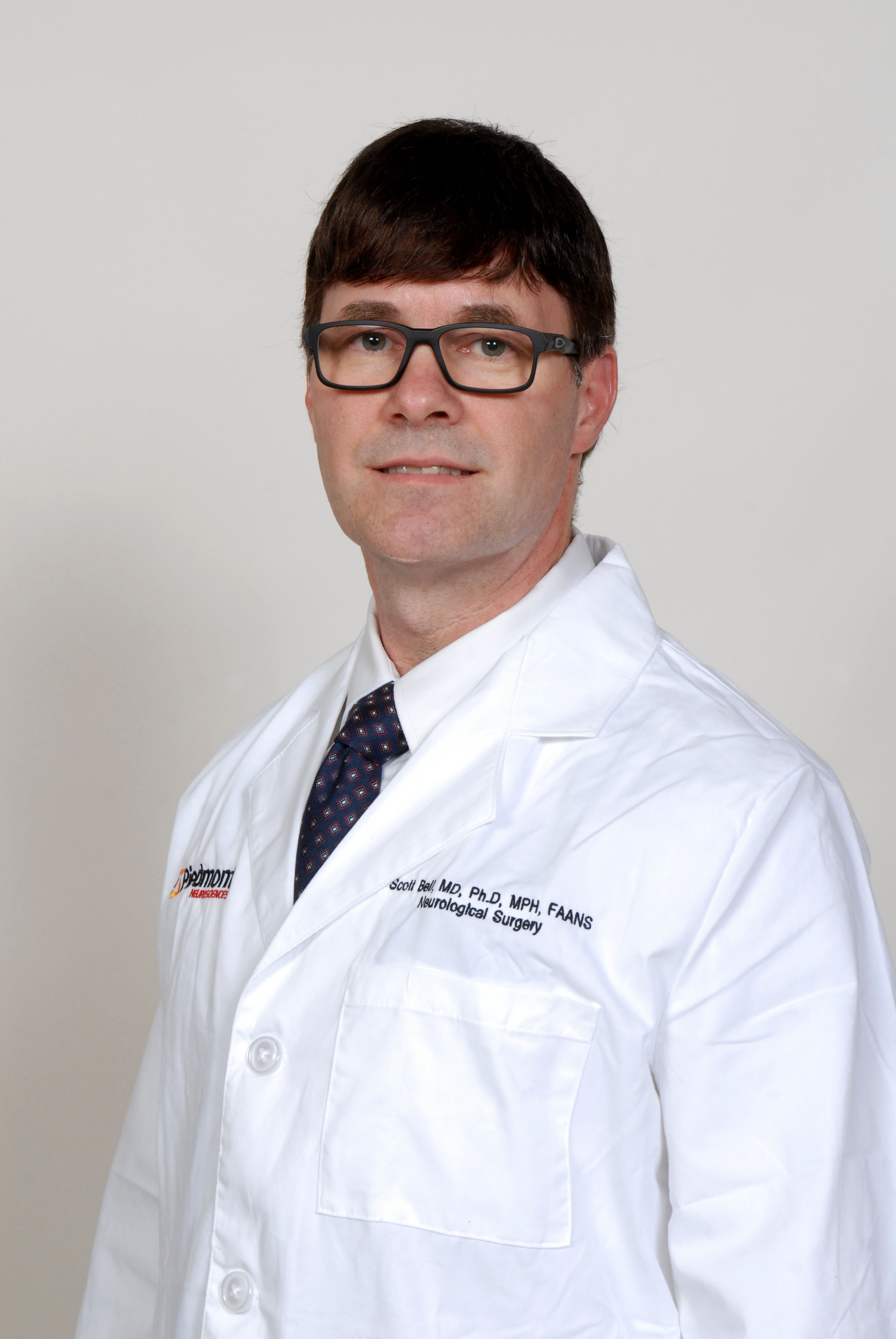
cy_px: 670
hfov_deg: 16.3
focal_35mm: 84
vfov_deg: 24.2
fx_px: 3127
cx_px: 448
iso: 400
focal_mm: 56
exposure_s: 1/160
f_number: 9
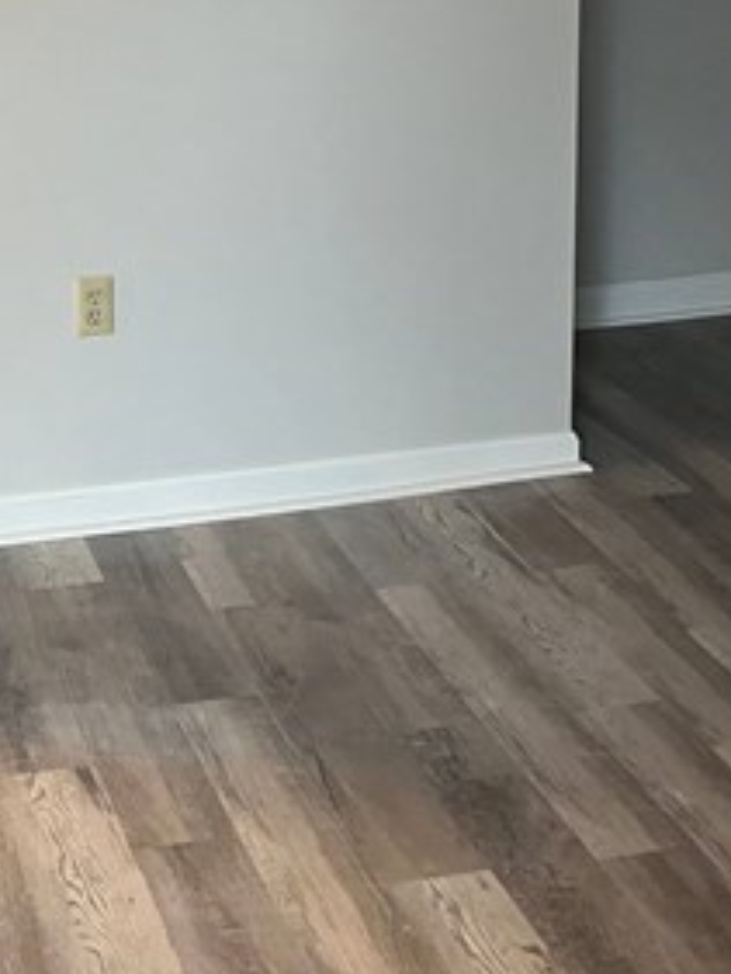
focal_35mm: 71
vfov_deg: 26.6
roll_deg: +0.9
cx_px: 277
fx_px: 1998
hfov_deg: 20.7
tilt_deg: -11.3
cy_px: 121
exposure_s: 1/60
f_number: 1.6
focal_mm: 5.1
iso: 500
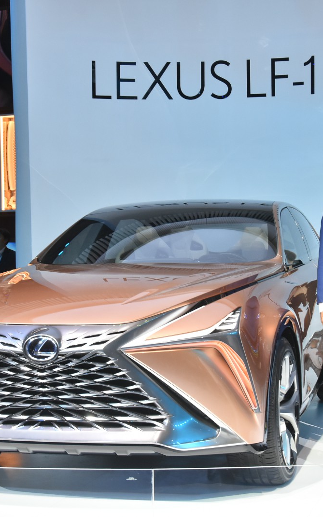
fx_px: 1043
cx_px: 185
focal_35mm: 74
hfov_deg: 17.6
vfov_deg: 27.9
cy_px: 259
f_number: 7.1
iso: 800
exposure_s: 1/125
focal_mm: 32
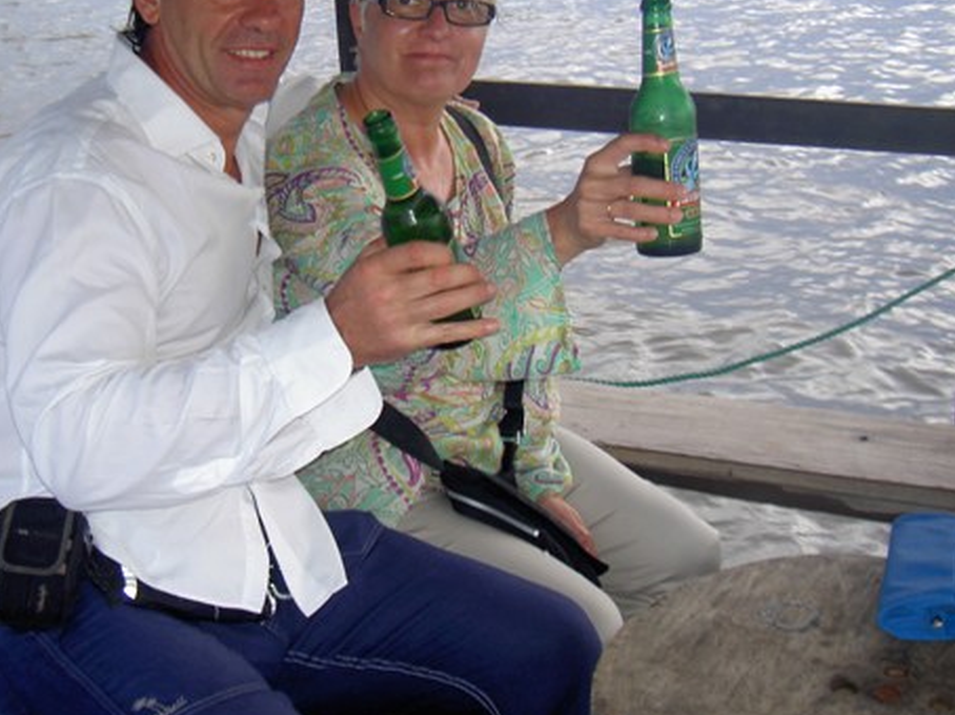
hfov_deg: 34.7
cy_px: 240
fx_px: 1517
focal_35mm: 55
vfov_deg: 26.4
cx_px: 328
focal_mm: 8
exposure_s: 1/59.5
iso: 100
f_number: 2.8
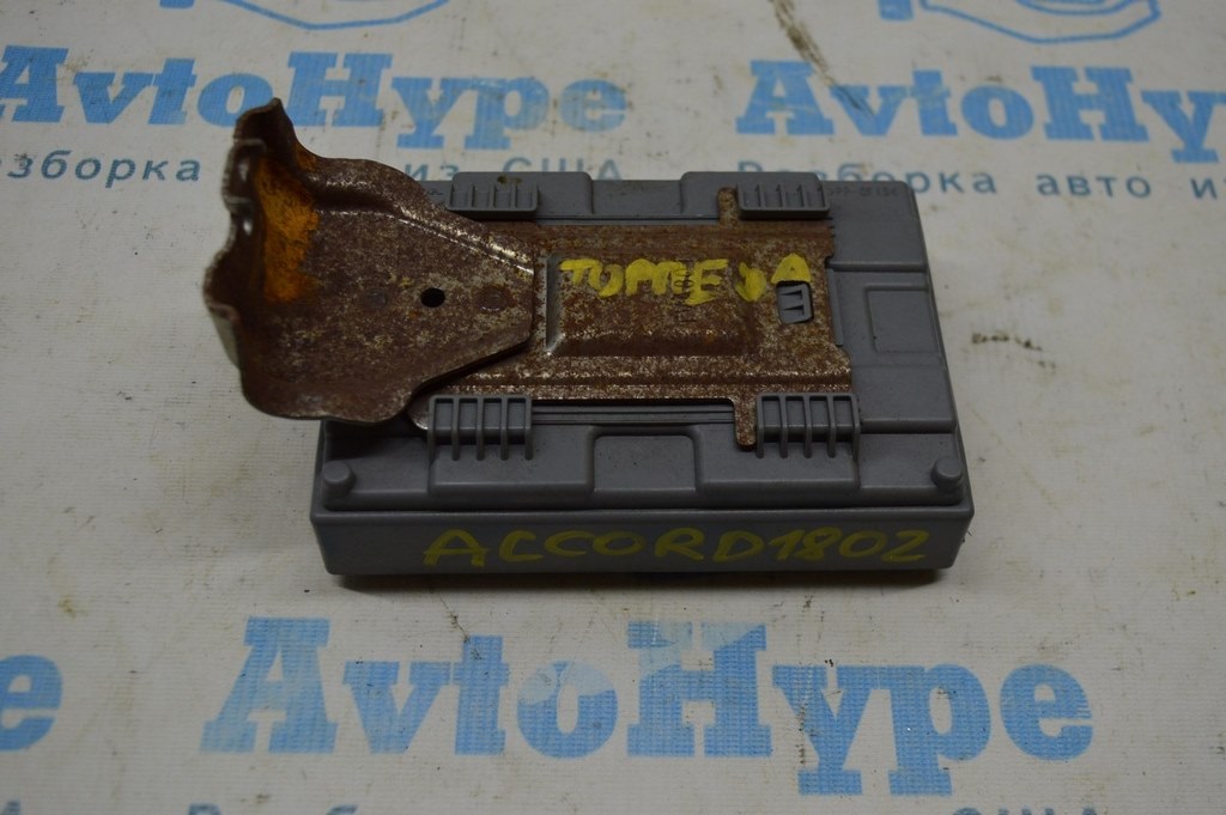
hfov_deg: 48.0
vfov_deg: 33.0
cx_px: 613
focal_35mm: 40
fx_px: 1378
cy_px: 408
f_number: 5
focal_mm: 27
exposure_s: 1/100
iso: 400
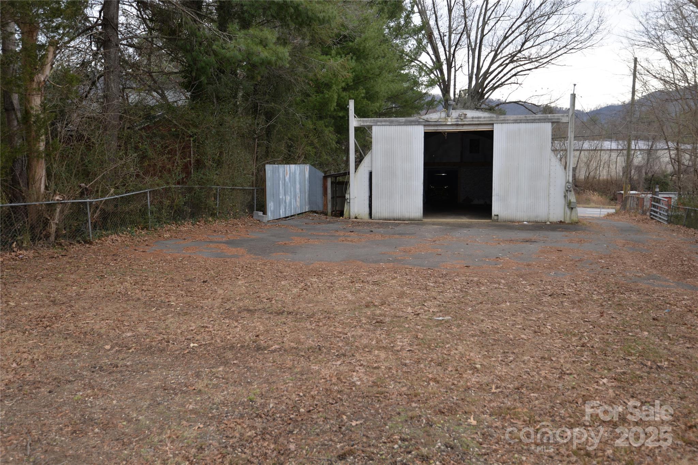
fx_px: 601
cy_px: 232
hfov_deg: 60.3
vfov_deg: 42.3
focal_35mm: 31
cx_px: 349
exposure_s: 1/200
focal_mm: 31
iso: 140
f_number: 4
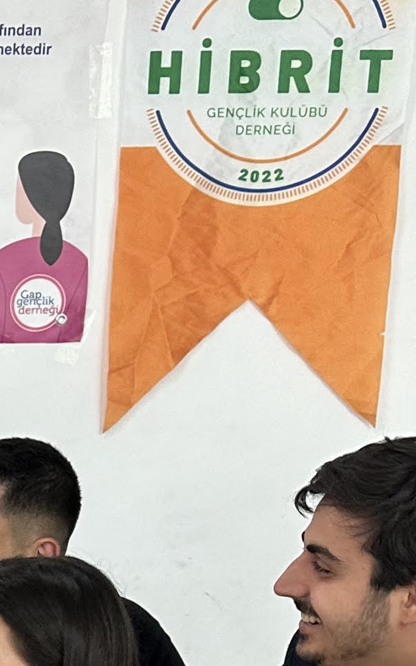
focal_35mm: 106
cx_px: -500
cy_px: 793
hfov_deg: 10.9
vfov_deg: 18.6
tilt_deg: -14.1
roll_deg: -0.4
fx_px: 1923
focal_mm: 6.86
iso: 125
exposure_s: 1/50
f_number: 1.78
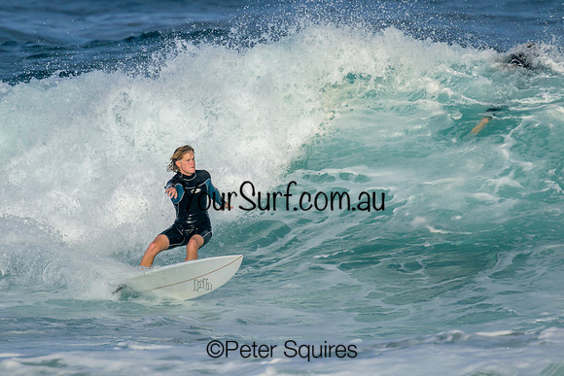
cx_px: 226
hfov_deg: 2.1
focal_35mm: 967
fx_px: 15160
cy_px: 183
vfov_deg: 1.4
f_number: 11
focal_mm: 800
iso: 500
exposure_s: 1/1600
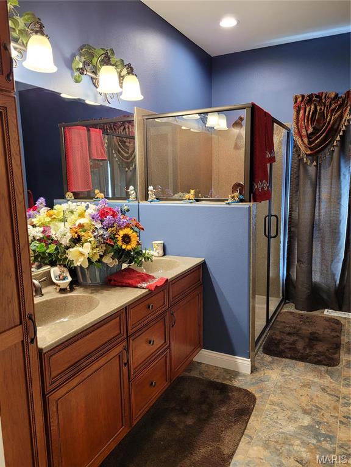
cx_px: 176
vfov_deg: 67.3
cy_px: 234
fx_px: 352
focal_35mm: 26
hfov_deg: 53.1
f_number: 1.8
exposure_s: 1/40
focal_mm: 5.4
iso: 200
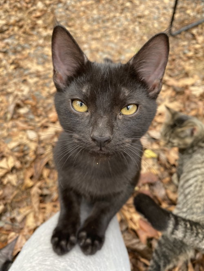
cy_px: 136
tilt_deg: -51.2
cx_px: 102
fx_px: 204
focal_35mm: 26
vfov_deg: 67.3
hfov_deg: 53.0
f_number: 1.8
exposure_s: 1/121
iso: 50
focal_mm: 4.25
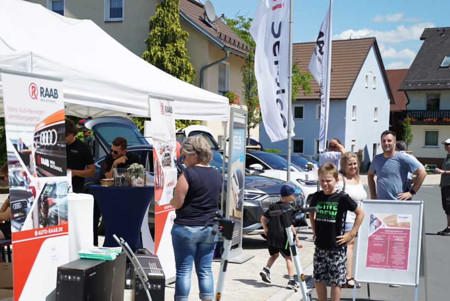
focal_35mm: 67
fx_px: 838
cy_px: 181
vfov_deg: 20.3
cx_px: 174
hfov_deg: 30.0
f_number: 2.8
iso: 100
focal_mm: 49
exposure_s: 1/2000
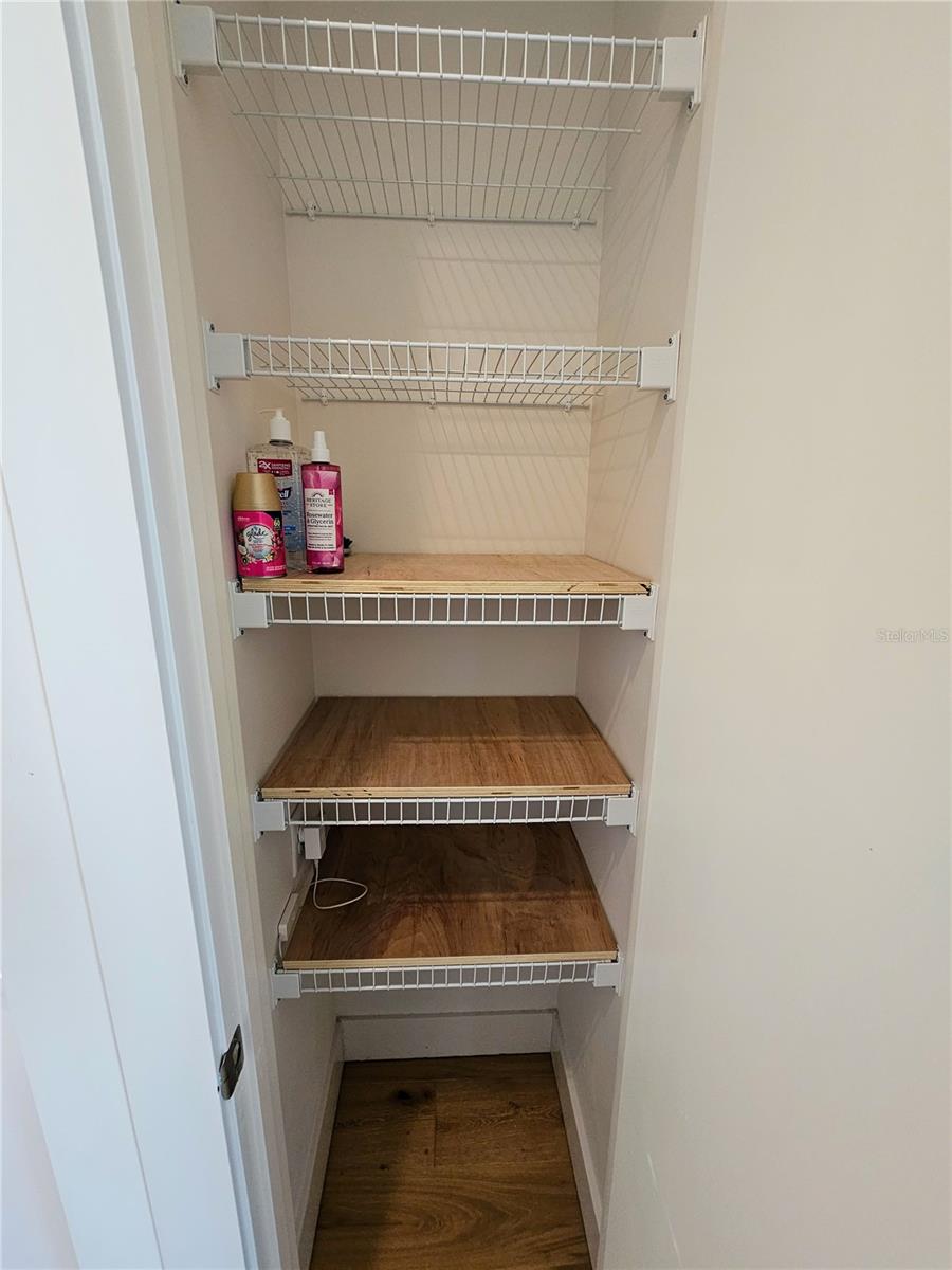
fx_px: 477
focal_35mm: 13
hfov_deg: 89.9
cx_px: 476
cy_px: 635
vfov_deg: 106.2
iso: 160
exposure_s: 1/60
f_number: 2.2
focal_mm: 2.2
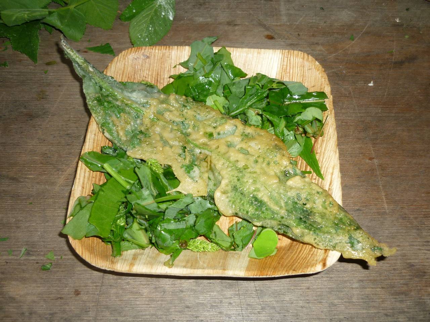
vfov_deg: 42.9
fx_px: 410
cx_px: 215
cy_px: 161
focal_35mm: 33
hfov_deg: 55.4
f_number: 2.8
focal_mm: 5.5
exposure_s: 1/30
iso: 100
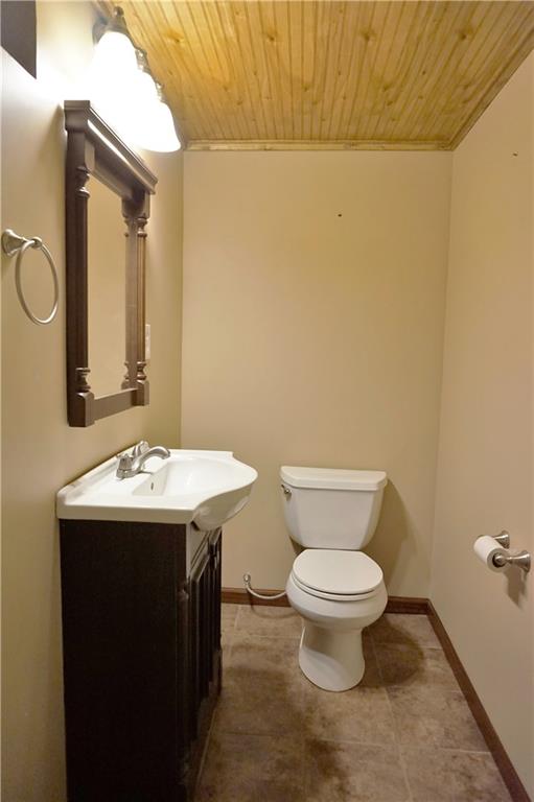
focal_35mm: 24
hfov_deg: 53.1
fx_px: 535
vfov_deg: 73.8
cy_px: 401
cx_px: 267
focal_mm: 16
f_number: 4
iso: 3200
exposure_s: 1/250
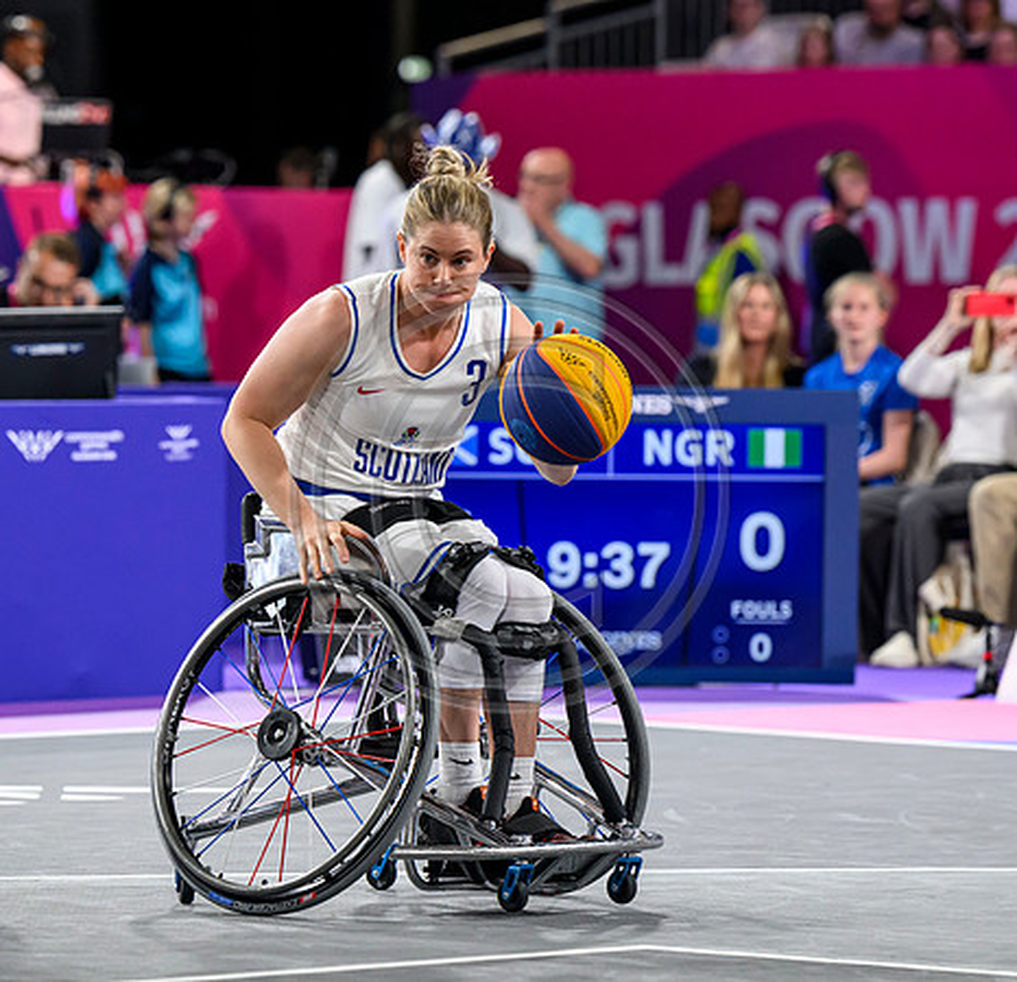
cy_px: 423
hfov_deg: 7.3
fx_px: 7954
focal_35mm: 243
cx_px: 475
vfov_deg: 7.1
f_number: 3.2
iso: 2500
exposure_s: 1/1600
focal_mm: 140
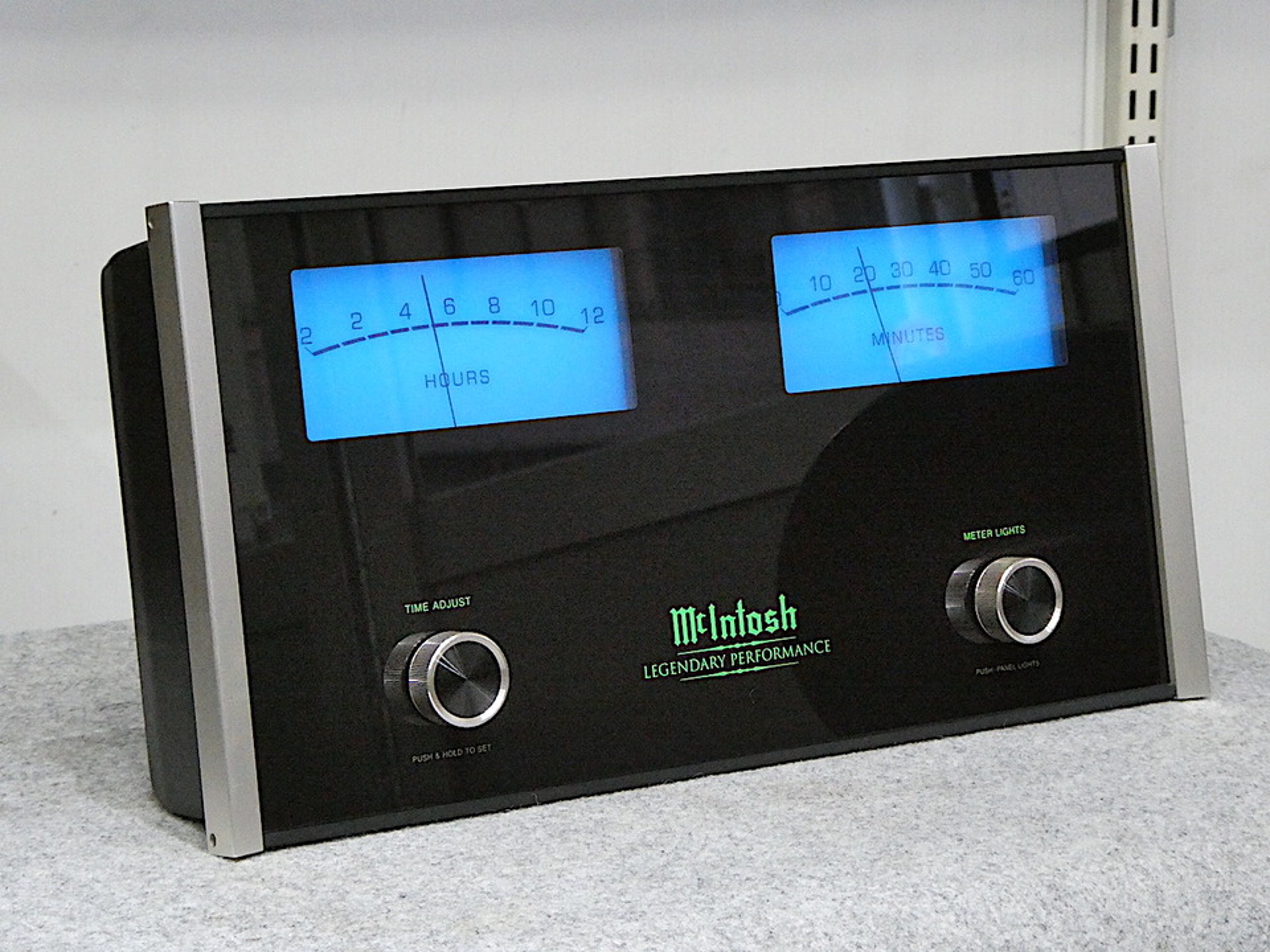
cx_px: 635
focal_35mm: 98
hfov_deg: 20.0
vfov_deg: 15.1
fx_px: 3595
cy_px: 476
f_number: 5
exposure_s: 1/80
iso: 1600
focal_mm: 17.5
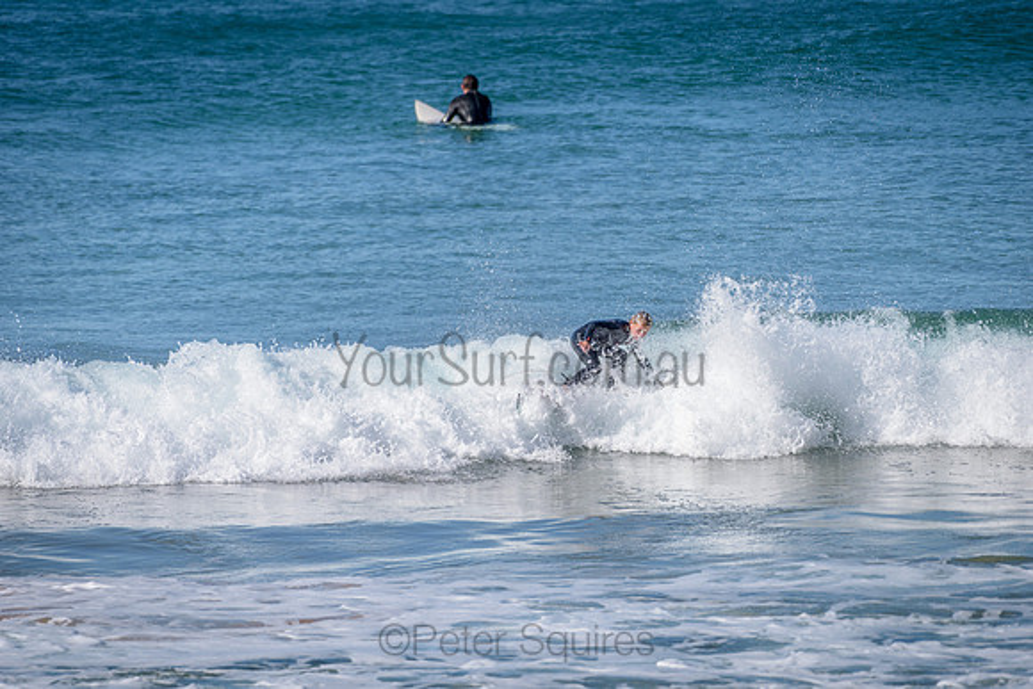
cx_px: 516
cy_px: 344
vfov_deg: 2.8
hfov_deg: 4.1
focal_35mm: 500
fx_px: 14350
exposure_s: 1/2000
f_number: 5.6
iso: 360
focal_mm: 500
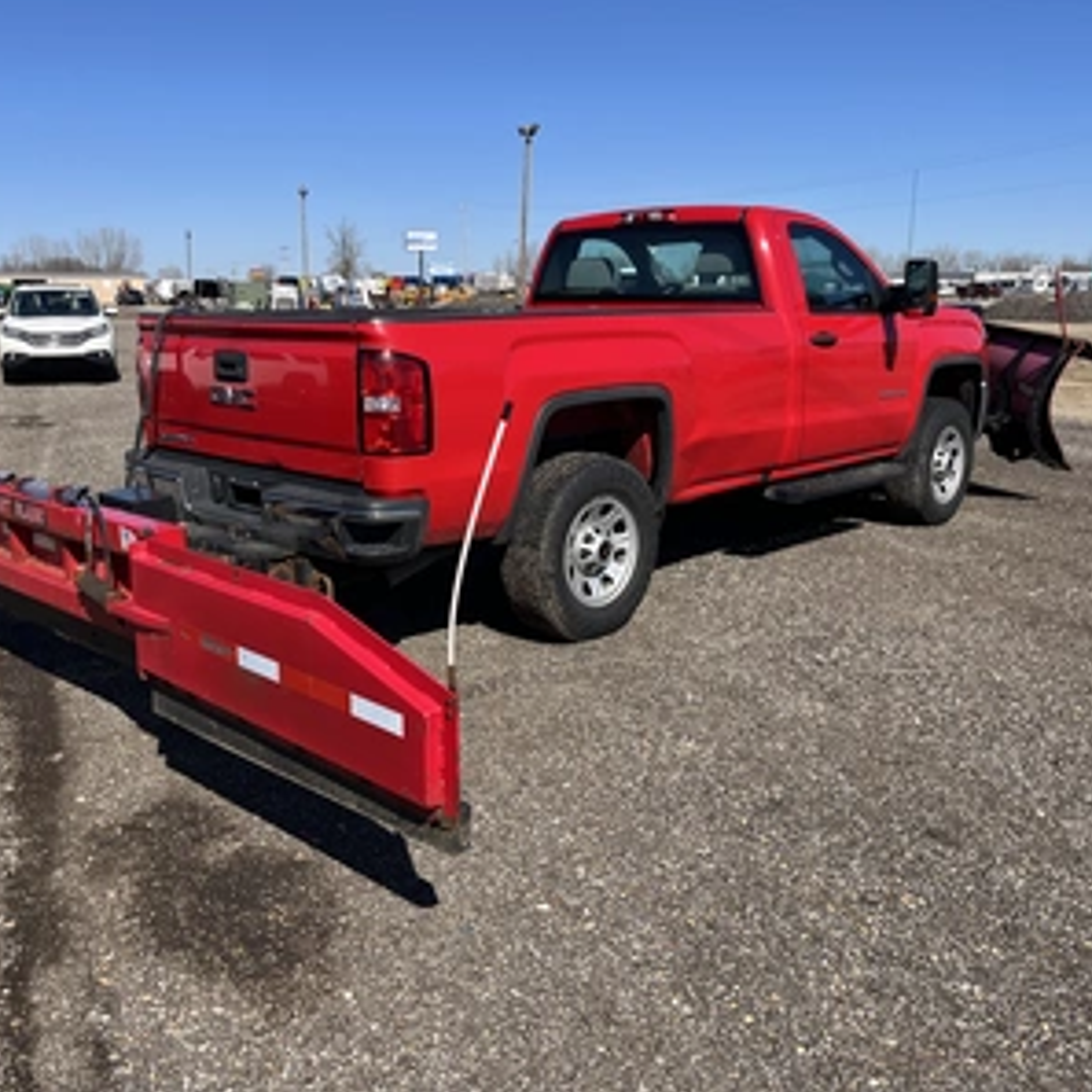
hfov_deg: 52.4
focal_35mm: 31
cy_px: 544
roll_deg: +1.8
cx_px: 474
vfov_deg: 52.5
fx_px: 1106
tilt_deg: -11.2
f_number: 1.6
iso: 50
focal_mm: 5.1
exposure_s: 1/3215
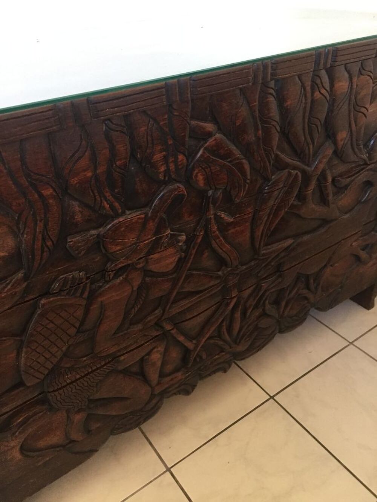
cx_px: 188
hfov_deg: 48.2
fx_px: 421
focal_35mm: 29
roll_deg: +2.8
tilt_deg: -35.2
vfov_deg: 61.7
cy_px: 251
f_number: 2.2
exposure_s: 1/33
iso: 250
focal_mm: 4.15
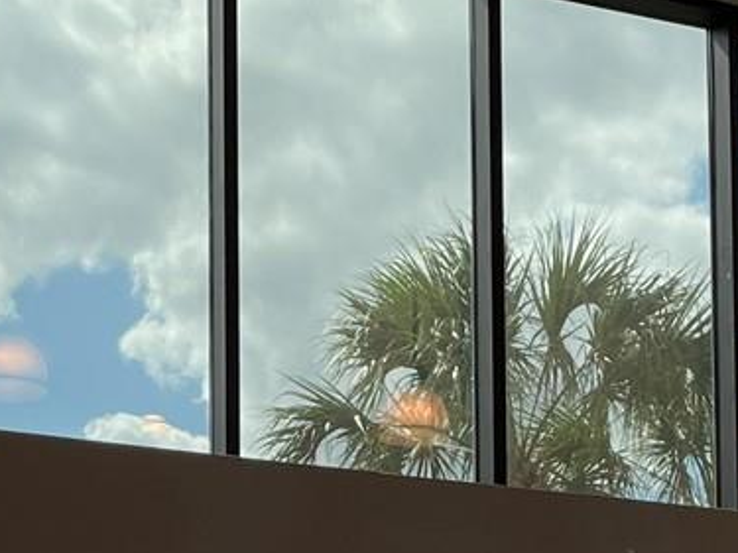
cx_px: 386
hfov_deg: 17.7
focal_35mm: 111
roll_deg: +1.4
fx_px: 2366
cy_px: 882
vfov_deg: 12.5
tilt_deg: +5.2
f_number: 1.6
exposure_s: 1/401
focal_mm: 4.2
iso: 32
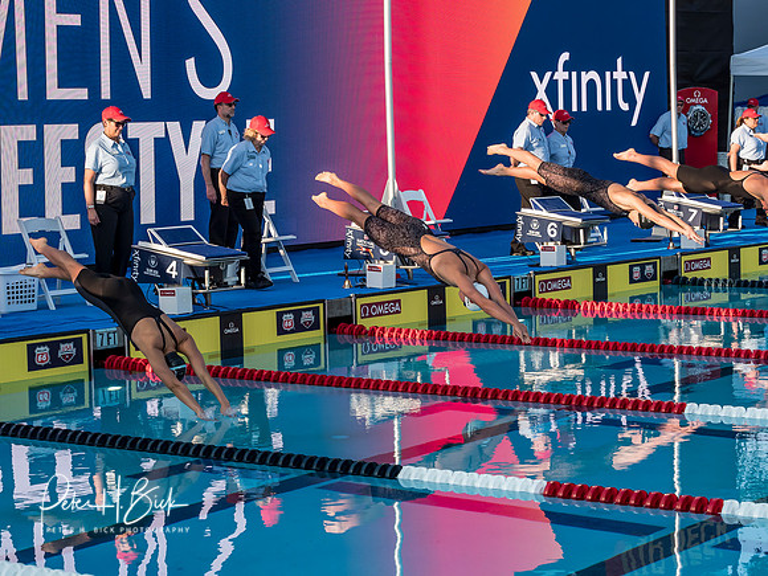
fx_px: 2130
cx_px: 384
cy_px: 288
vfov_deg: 15.4
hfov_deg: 20.4
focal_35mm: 96
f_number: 5
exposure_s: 1/1250
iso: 640
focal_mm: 48
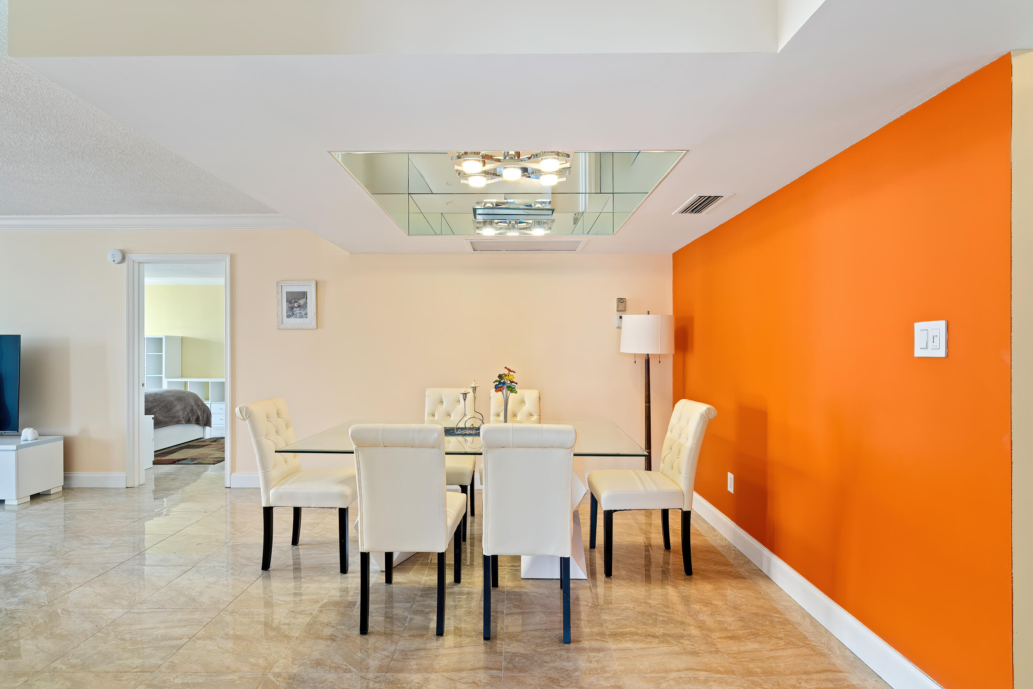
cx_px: 516
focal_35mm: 16
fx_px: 459
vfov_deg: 73.7
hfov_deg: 96.7
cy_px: 344
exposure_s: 1/4
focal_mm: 16
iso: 400
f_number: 7.1
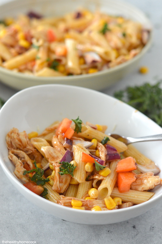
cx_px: 81
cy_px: 122
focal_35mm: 75
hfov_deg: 18.2
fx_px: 507
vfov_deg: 27.0
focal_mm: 50
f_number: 2.8
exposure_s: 1/500
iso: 1100
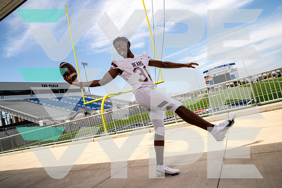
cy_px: 94
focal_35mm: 25
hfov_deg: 71.5
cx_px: 141
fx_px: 196
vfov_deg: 51.3
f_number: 10
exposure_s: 1/125
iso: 100
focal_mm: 25
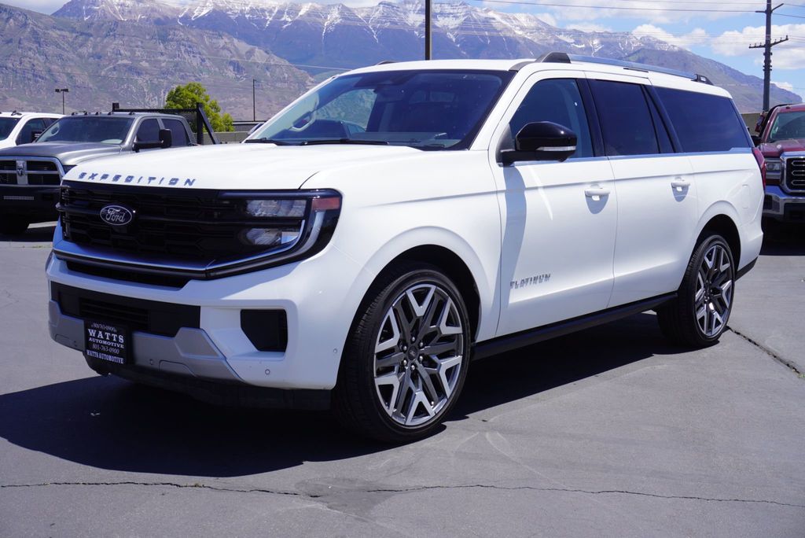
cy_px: 269
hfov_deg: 44.9
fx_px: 973
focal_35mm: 44
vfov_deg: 30.9
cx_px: 402
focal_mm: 29
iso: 100
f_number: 9
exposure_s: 1/250
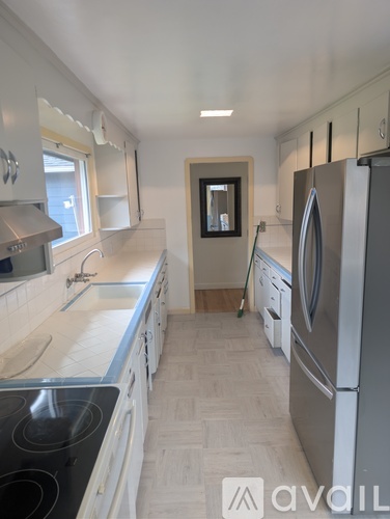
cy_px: 260
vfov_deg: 71.5
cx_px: 195
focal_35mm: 24
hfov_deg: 56.9
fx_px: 360
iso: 104
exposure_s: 1/120
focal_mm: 6.9
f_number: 1.68
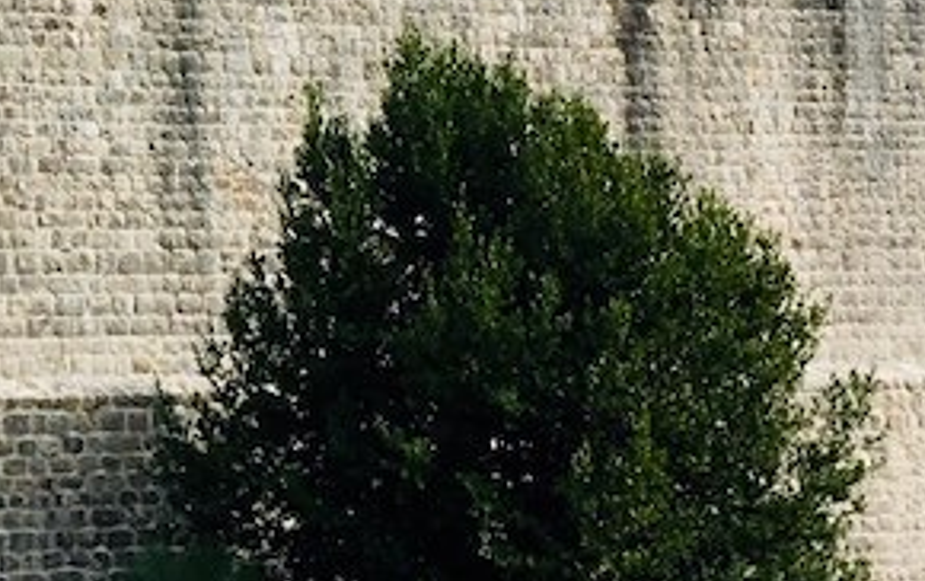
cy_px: 57
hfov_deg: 15.8
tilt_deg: +6.3
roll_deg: +1.5
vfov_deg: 10.3
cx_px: -198
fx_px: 3205
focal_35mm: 127
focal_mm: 4.15
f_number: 2.2
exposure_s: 1/1451
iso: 25
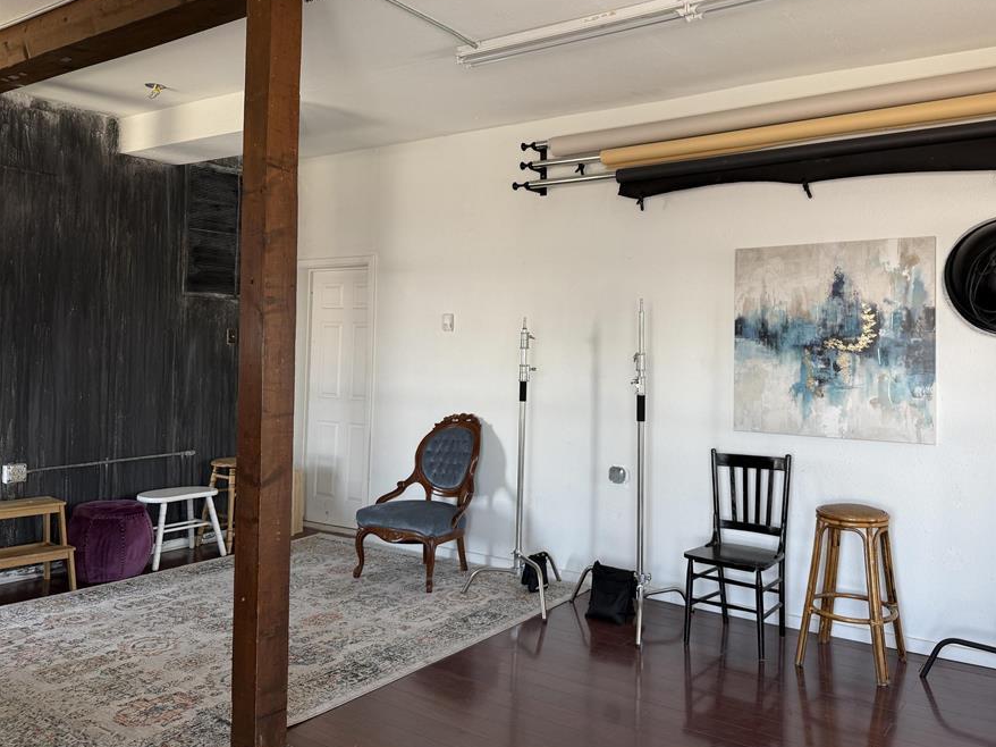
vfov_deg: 49.6
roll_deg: -0.8
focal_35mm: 28
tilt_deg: +2.0
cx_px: 580
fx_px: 805
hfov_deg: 63.1
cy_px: 328
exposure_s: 1/121
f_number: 1.78
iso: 125
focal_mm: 6.76
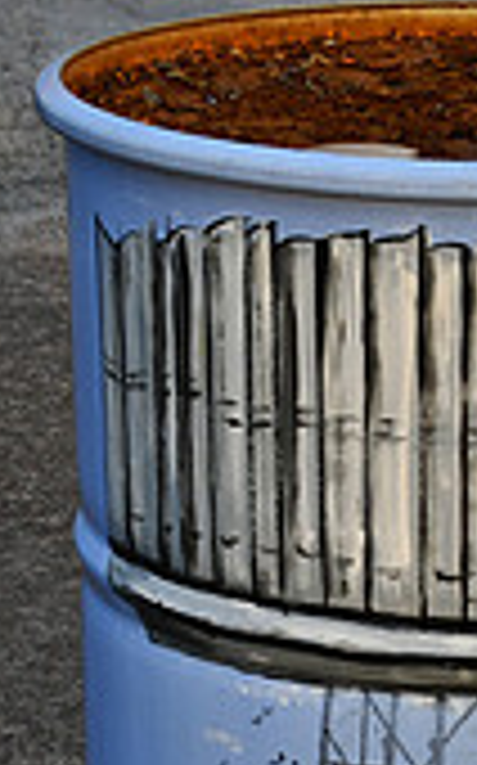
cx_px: 513
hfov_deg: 6.6
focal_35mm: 198
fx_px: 4125
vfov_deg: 10.5
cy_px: 722
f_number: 5.6
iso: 360
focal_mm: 38
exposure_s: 1/250
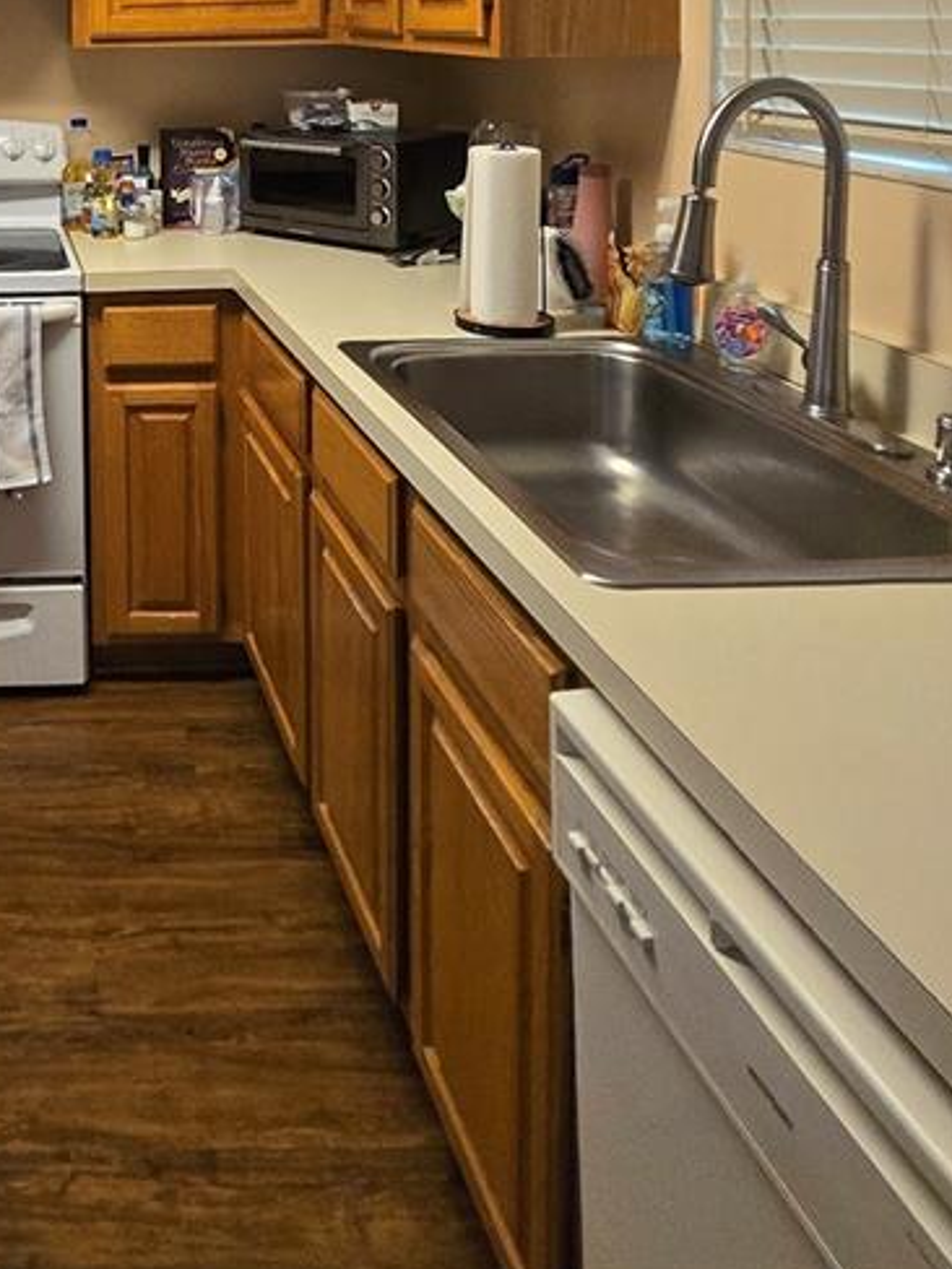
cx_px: -29
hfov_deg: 38.5
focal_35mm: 32
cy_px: 78
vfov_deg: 49.2
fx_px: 1173
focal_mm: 1.7
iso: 250
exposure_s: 1/60
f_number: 2.2
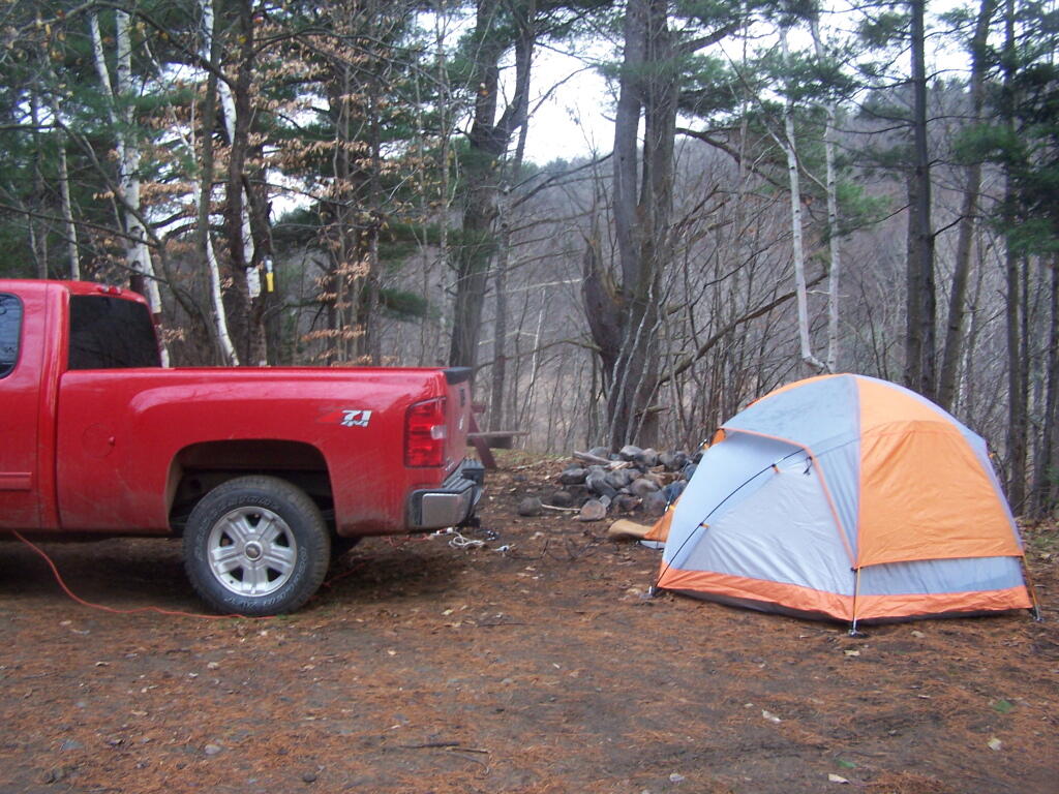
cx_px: 530
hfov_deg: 49.0
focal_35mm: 38
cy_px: 397
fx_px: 1163
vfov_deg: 37.7
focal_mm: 6.3
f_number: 2.8
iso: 140
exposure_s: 1/30
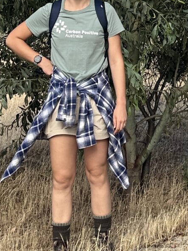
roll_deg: +1.1
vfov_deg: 18.1
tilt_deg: +5.0
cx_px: 156
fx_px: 747
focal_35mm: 103
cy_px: -53
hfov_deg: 14.3
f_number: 1.78
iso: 80
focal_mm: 6.86
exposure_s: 1/1812
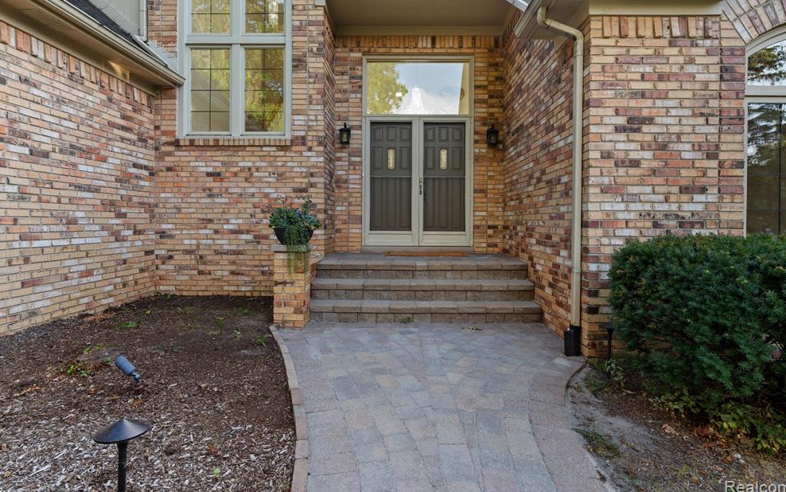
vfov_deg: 62.2
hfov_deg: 88.0
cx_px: 398
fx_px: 407
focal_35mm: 19
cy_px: 228
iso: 100
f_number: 8
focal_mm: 18
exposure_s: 1/4
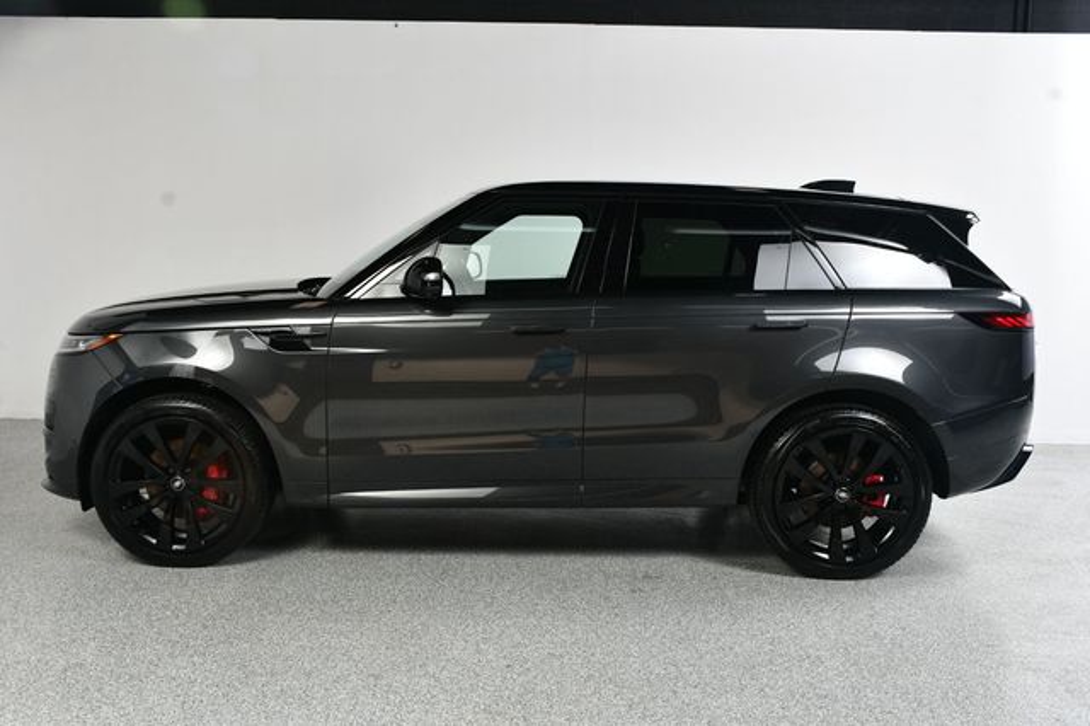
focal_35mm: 34
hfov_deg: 55.8
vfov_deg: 38.8
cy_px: 363
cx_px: 545
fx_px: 1029
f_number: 9
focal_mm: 23
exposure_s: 1/160
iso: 100
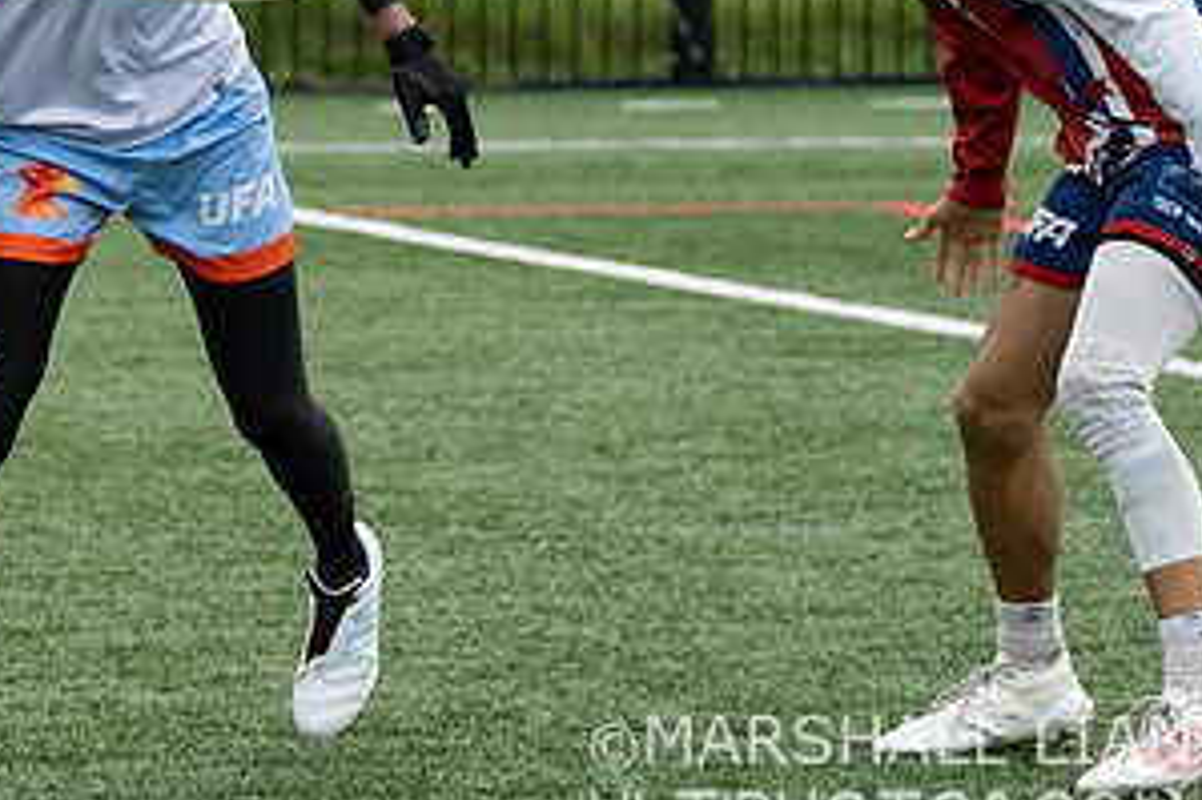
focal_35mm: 335
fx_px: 11179
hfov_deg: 6.1
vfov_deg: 4.1
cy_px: -68
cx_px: -29
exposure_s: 1/1000
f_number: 2.8
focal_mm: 80.4
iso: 640
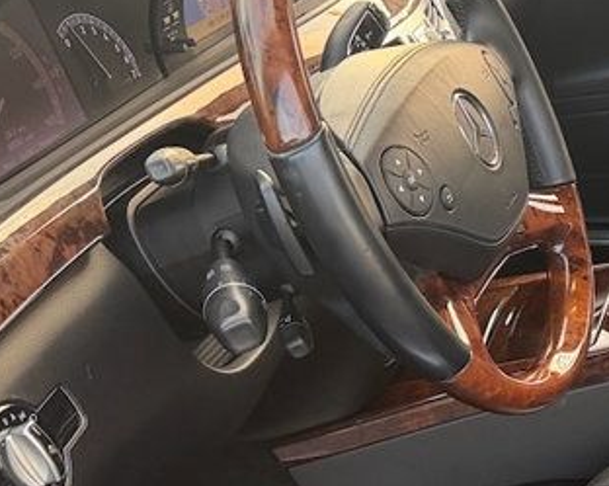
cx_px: 822
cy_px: 394
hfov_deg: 21.9
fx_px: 1387
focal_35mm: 77
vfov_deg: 19.7
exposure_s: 1/121
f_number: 1.78
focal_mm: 6.76
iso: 200
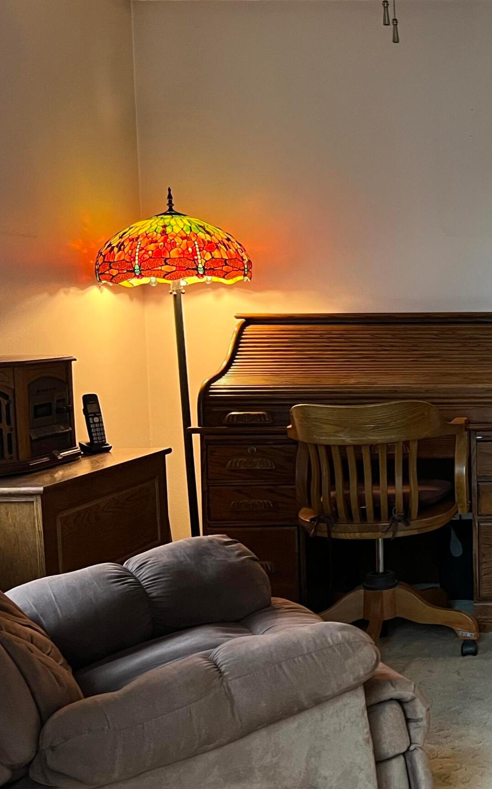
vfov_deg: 41.8
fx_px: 1030
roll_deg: +0.1
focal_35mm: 48
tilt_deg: -4.0
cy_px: 371
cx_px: 649
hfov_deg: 23.5
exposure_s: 1/60
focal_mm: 5.7
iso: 400
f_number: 1.5
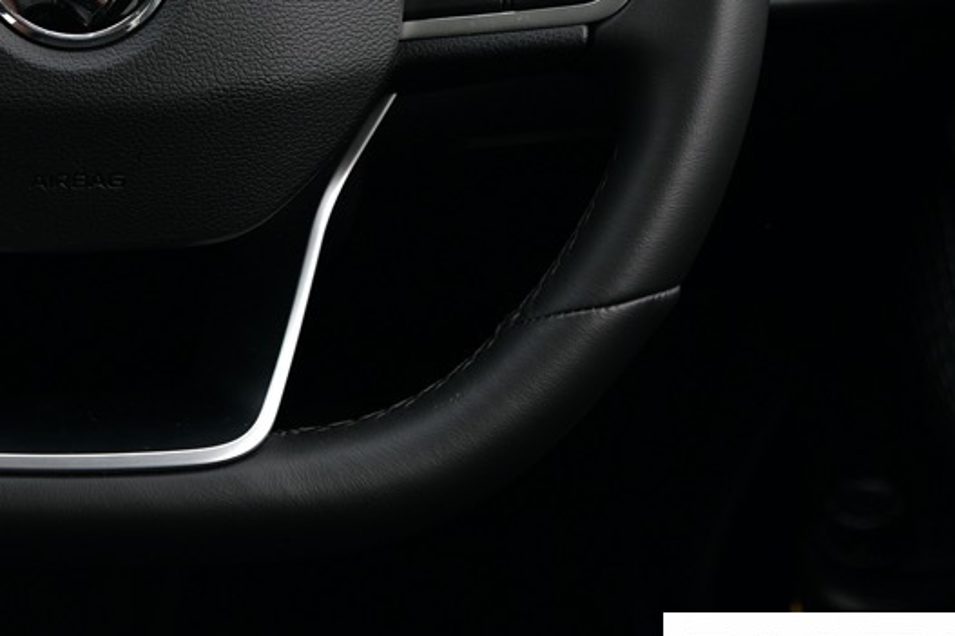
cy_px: -24
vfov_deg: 15.7
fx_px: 2254
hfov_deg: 23.1
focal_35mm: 85
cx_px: 29
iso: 125
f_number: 2.2
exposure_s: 1/125
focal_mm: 23
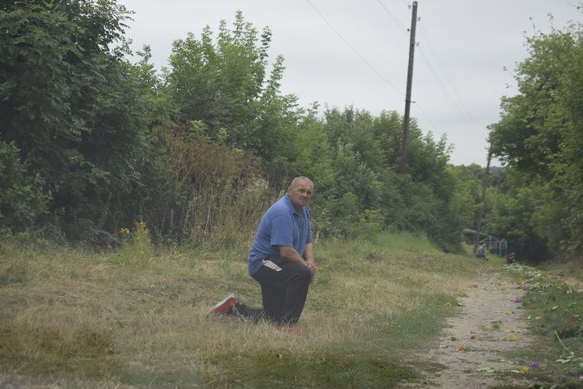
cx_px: 292
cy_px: 194
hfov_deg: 27.0
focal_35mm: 75
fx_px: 1215
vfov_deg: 18.2
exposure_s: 1/125
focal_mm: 50
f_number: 5.6
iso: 100
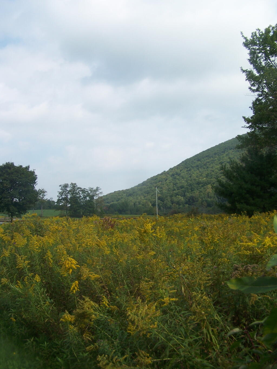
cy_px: 184
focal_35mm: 38
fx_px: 405
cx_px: 138
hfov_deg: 37.7
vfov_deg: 49.0
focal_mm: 6.3
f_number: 4
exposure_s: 1/640
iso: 80
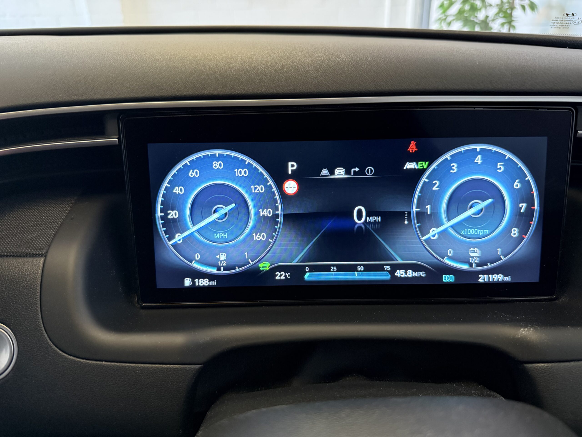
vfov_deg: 56.8
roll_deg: +1.5
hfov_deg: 71.6
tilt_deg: -24.1
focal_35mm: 24
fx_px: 404
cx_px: 291
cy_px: 218
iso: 800
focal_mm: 6.76
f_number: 1.78
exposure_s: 1/60
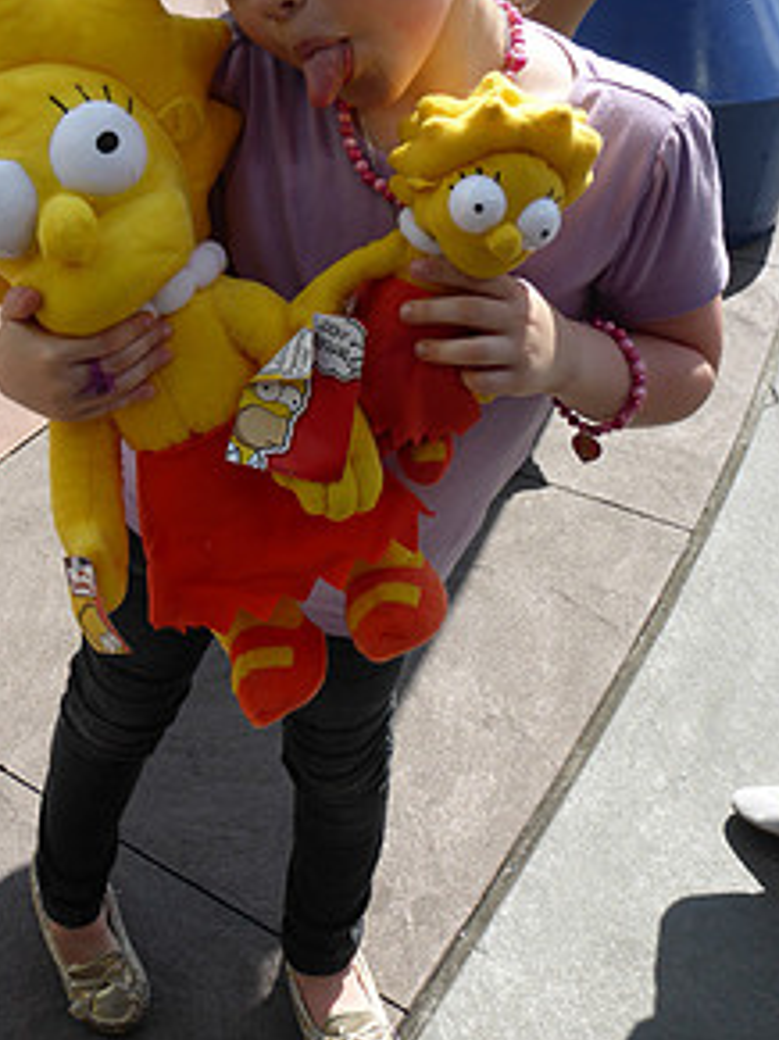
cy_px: 397
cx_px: 241
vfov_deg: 39.4
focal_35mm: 48
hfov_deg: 30.0
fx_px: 1441
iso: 100
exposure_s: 1/800
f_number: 3.6
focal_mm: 5.4
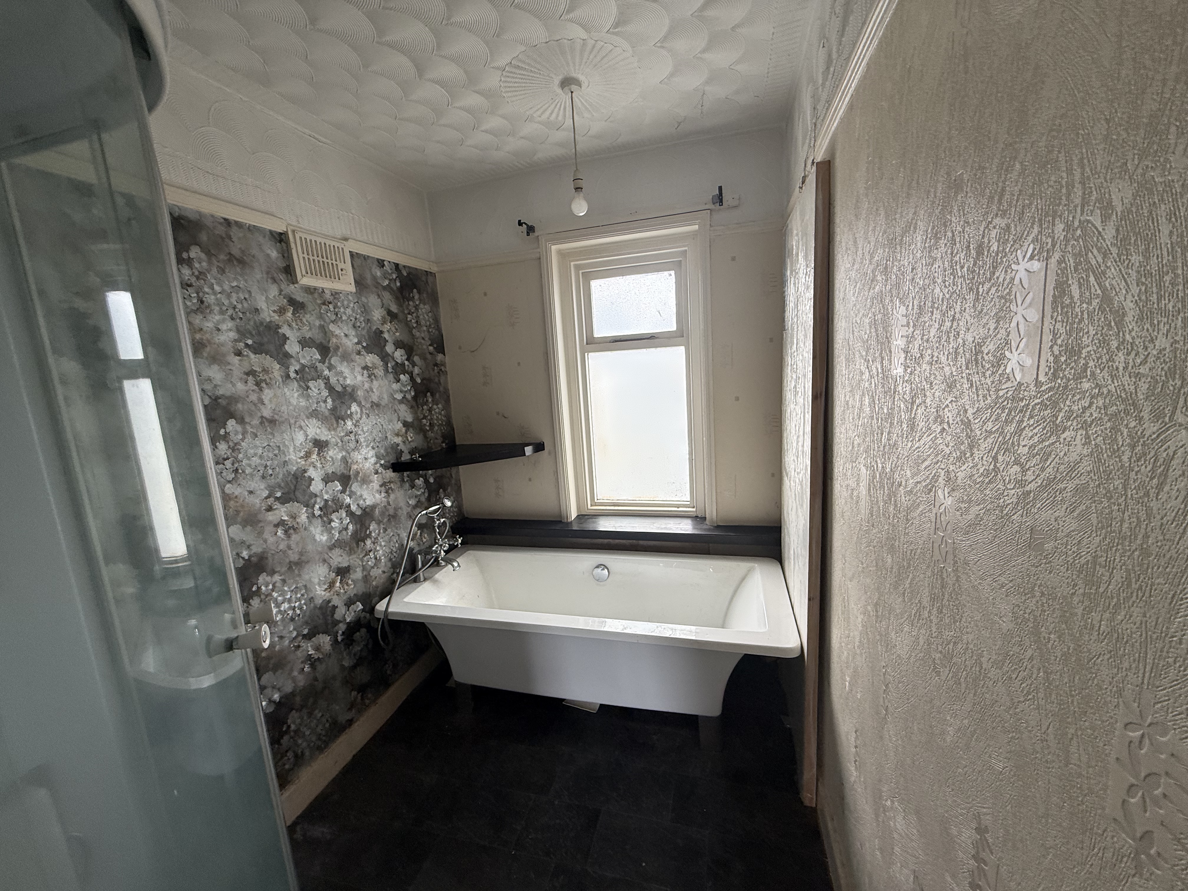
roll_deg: +5.1
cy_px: 446
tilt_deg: -9.3
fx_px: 480
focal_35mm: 14
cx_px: 594
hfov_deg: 102.1
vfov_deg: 85.7
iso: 100
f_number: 2.2
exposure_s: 1/99
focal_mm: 2.22
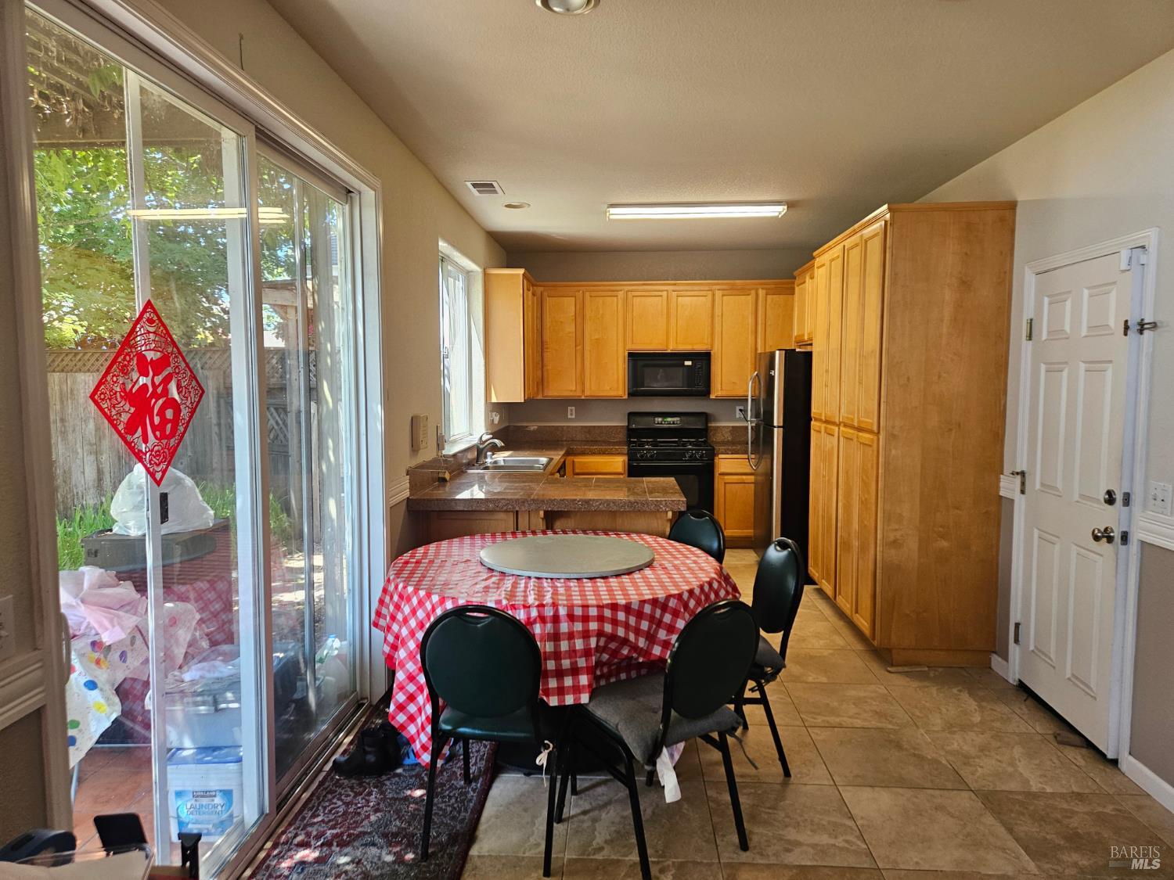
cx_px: 587
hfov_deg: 73.9
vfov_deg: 58.9
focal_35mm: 23
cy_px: 440
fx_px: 780
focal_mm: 5.4
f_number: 1.8
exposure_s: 1/120
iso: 200
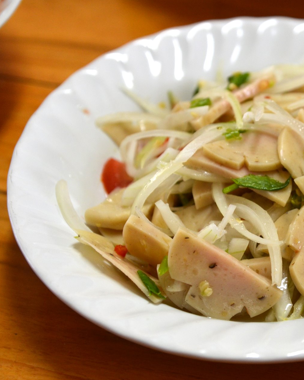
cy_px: 190
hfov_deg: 14.3
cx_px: 269
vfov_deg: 18.0
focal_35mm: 107
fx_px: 1204
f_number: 3.5
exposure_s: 1/60
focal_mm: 50
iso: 560
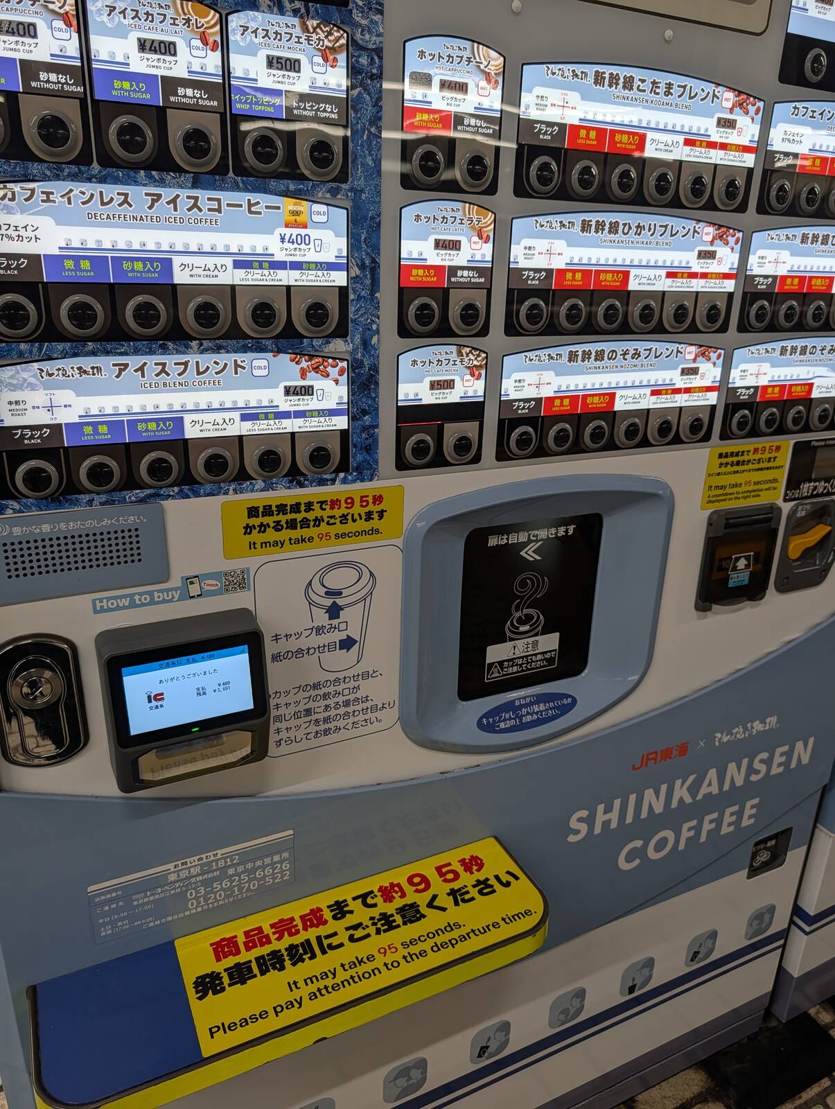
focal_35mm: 24
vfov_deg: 71.5
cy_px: 554
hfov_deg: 56.9
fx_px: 770
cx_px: 418
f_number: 1.68
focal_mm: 6.9
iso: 26
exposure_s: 1/104
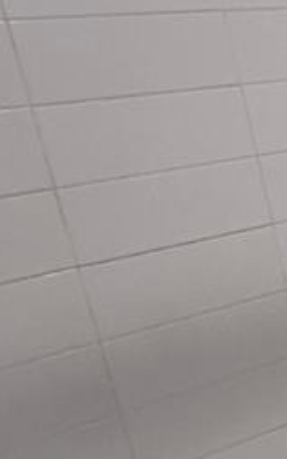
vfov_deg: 29.0
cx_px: 806
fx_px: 888
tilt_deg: -14.6
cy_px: 243
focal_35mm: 71
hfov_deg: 11.9
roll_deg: +3.8
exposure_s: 1/60
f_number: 2.2
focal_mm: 2.22
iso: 200
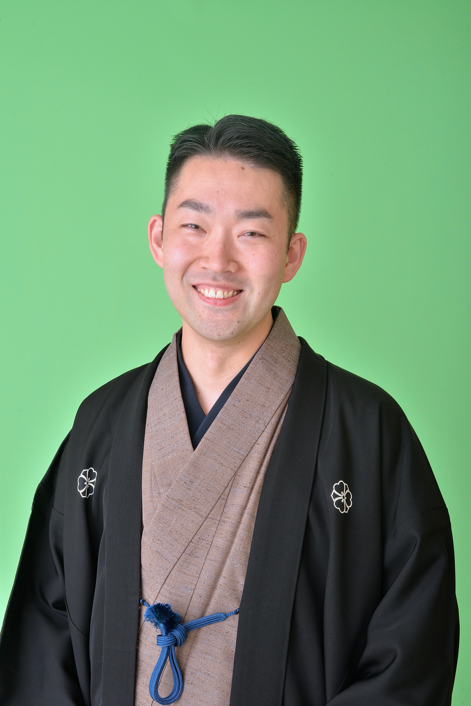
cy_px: 353
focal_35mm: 75
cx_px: 236
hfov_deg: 18.2
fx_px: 1470
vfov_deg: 27.0
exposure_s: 1/160
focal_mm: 75
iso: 400
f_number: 18
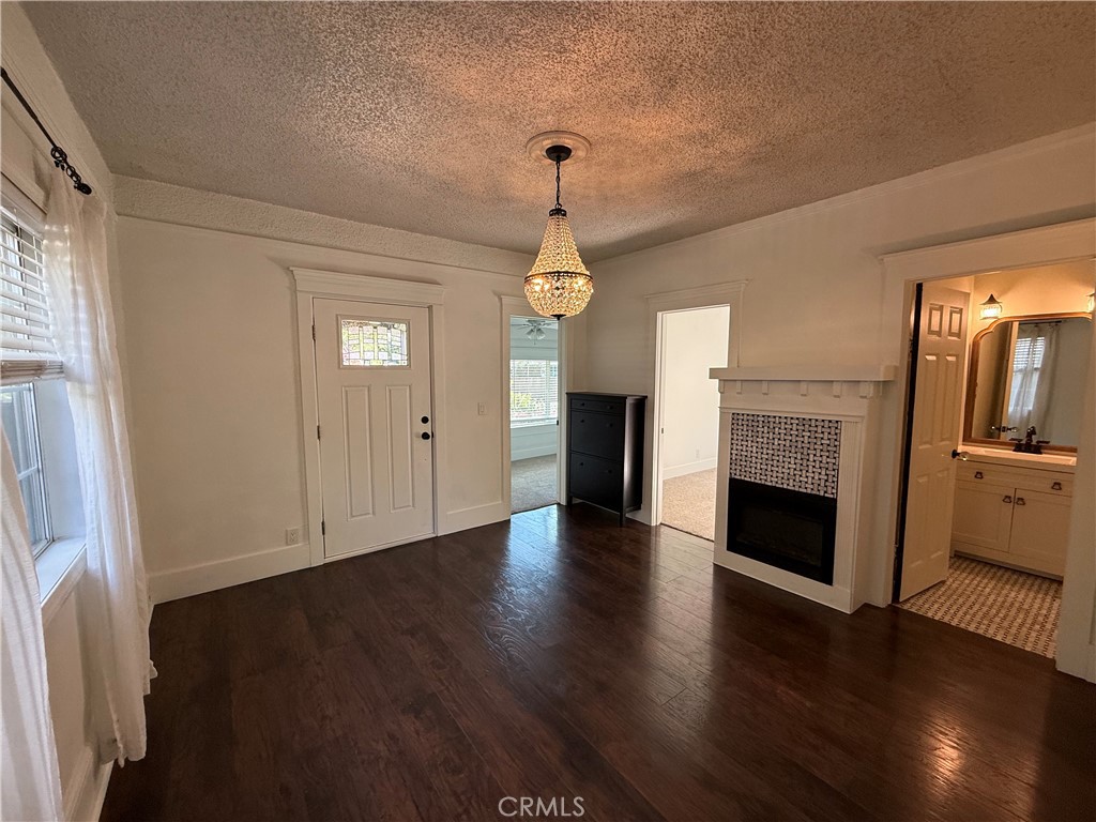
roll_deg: -0.1
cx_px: 548
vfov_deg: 85.7
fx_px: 443
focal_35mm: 14
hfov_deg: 102.1
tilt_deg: -4.6
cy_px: 411
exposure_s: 1/99
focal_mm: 2.22
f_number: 2.2
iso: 160
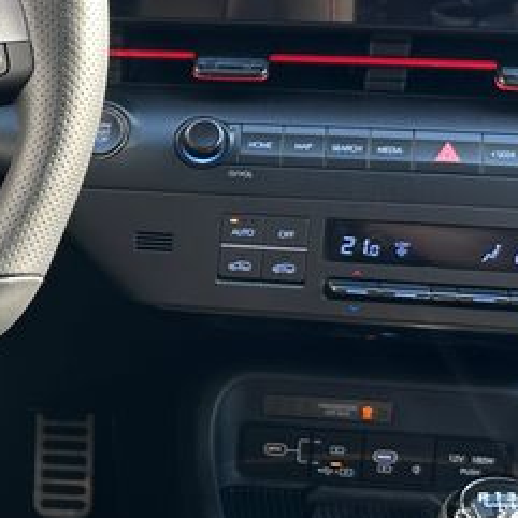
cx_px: -146
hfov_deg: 18.1
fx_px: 1524
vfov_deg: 19.3
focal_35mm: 90
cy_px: 305
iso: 64
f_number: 1.78
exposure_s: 1/121
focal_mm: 6.86
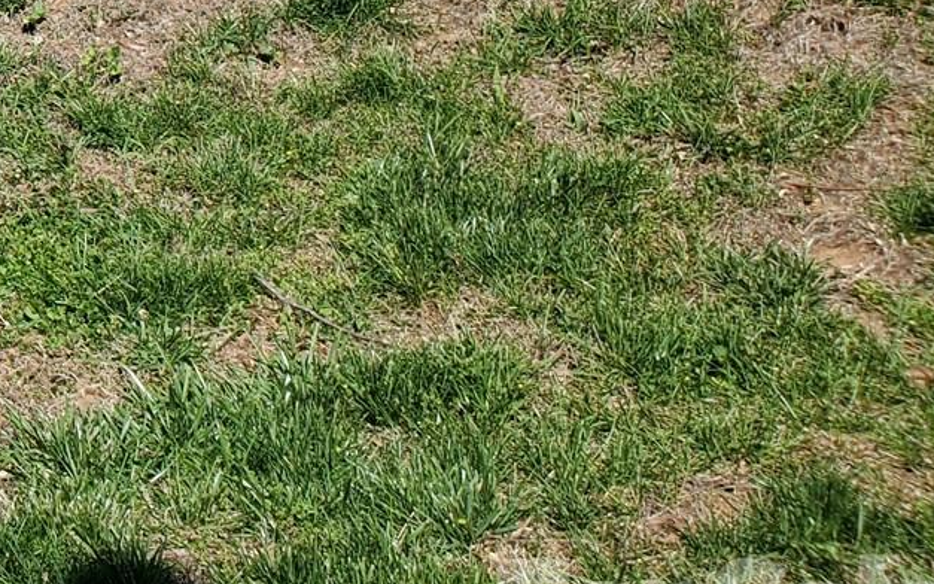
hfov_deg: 19.4
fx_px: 2291
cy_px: -293
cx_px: -554
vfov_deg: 13.7
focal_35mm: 90
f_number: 2.4
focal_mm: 4.3
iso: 50
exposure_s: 1/1205
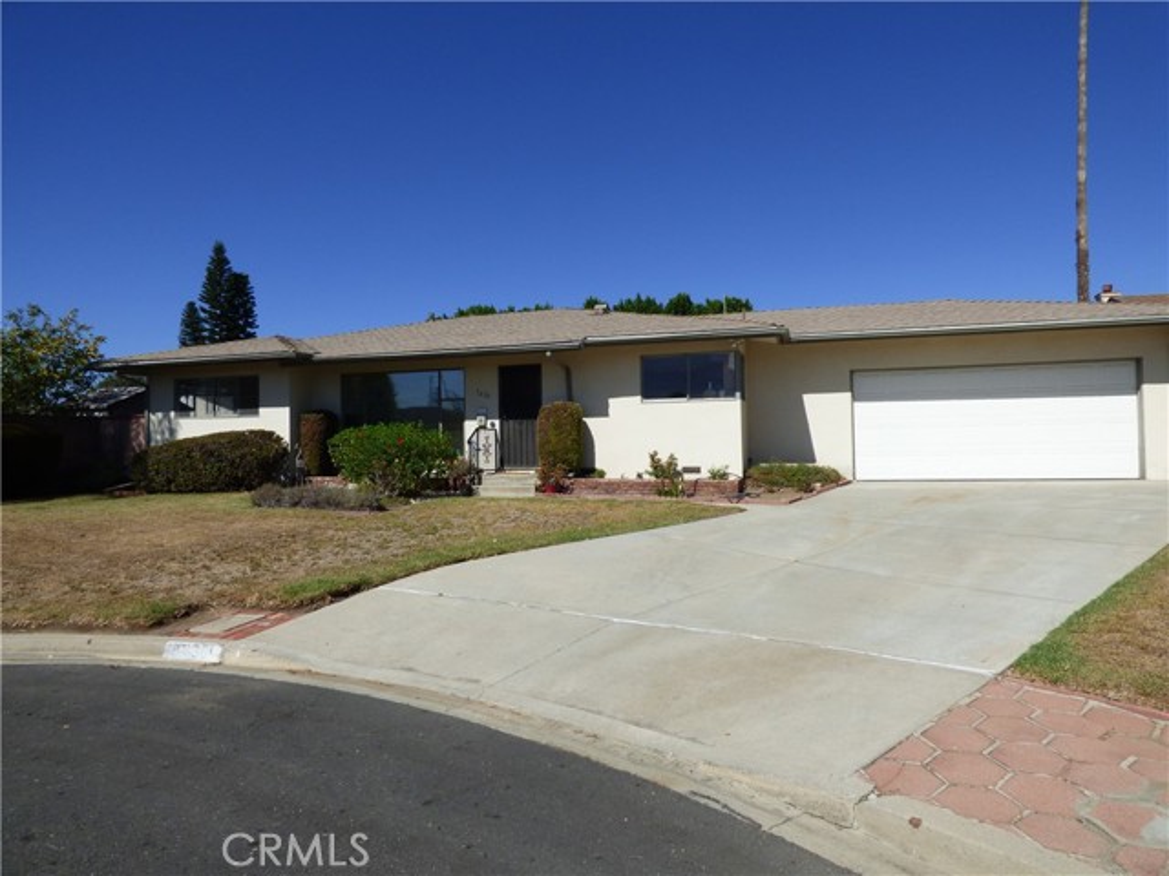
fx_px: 675
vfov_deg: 66.0
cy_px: 438
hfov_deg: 81.7
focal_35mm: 20
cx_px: 584
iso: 100
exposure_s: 1/2000
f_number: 3.5
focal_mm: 3.58
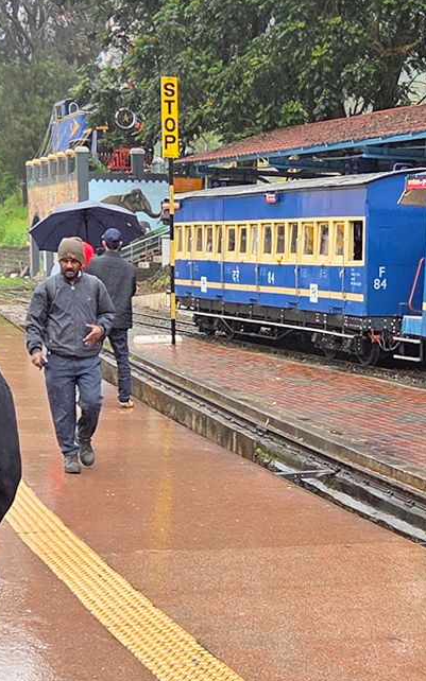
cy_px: 460
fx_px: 1412
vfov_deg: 27.0
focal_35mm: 76
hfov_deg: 17.1
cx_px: 320
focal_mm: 5.4
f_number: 1.8
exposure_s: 1/624
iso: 80
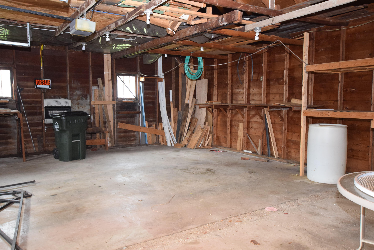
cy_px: 125
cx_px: 187
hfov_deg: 61.9
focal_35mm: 30
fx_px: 312
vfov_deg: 43.7
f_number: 3.5
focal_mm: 20
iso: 2800
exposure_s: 1/60
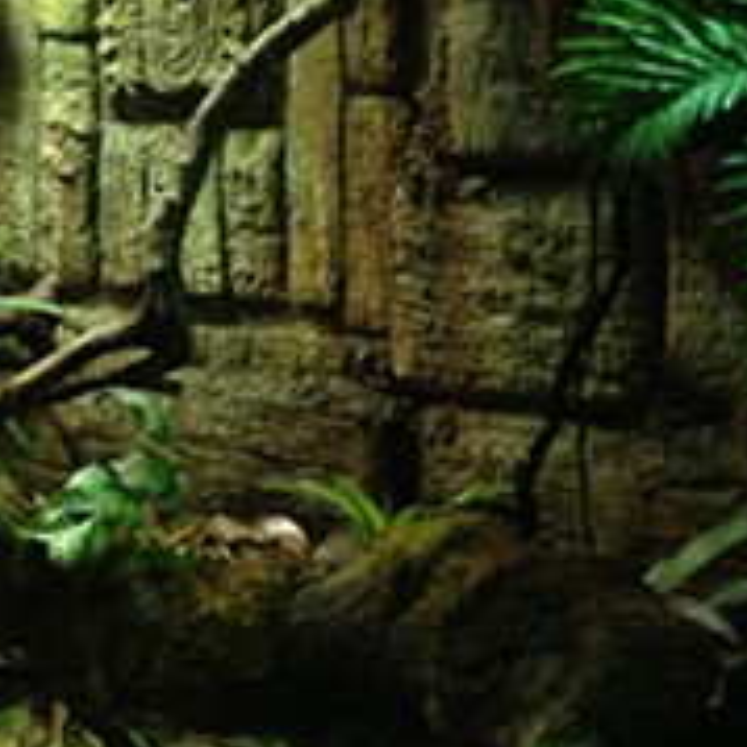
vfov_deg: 16.6
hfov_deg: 16.5
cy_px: 125
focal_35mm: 104
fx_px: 2539
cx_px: 63
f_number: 2.4
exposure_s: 1/20
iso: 125
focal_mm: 4.1
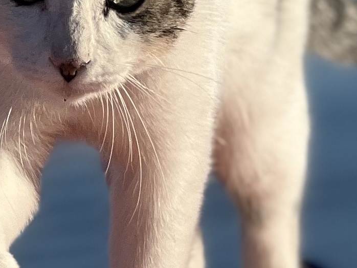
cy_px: -15
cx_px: 53
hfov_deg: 4.5
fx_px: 4588
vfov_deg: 3.3
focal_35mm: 445
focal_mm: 9
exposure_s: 1/827
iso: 32
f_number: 2.8
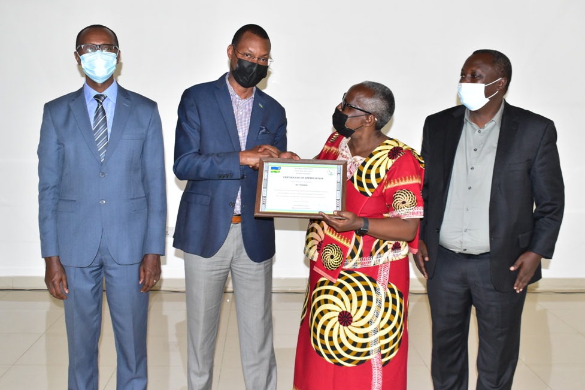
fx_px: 699
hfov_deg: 45.4
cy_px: 199
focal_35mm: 43
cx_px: 295
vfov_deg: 31.2
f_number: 7.1
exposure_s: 1/125
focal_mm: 28
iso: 1600
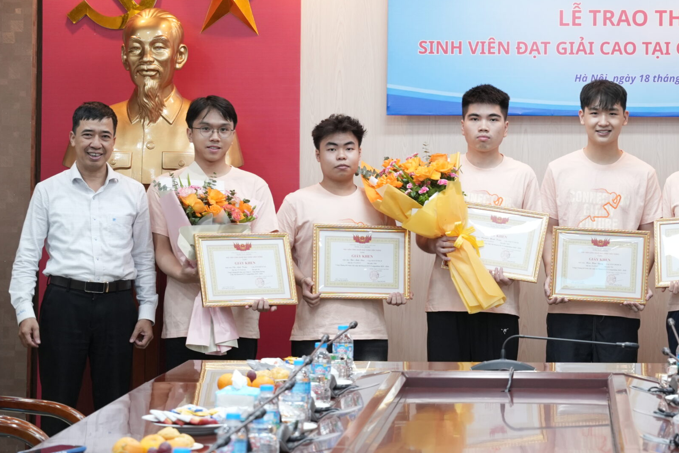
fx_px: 2508
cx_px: 527
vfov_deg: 10.3
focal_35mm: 133
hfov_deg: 15.3
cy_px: 160
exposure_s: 1/100
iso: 1000
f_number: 4
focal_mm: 55.4
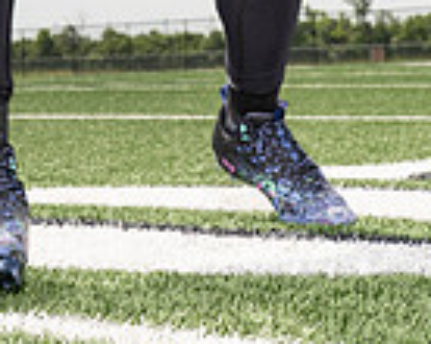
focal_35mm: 141
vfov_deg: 10.1
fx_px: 1796
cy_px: -338
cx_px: 116
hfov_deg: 13.6
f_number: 8
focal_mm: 46
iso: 100
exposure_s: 1/250
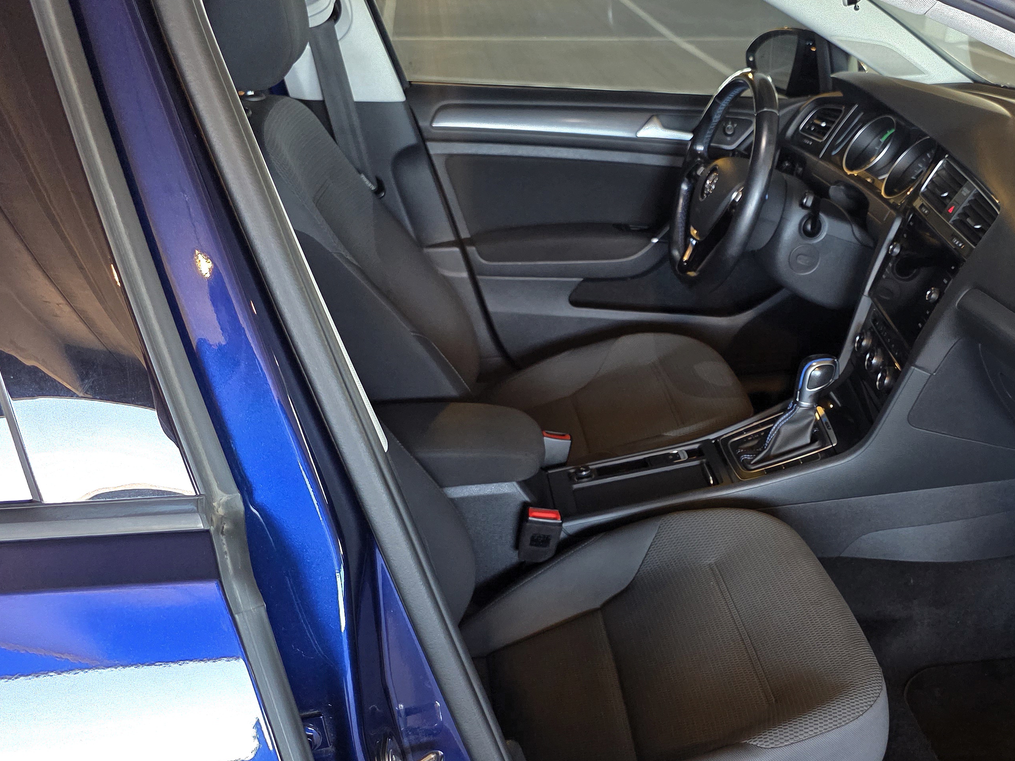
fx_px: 1056
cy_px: 450
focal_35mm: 36
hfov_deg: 49.6
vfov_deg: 39.5
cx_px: 740
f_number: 1.7
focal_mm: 6.3
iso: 640
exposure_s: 1/120
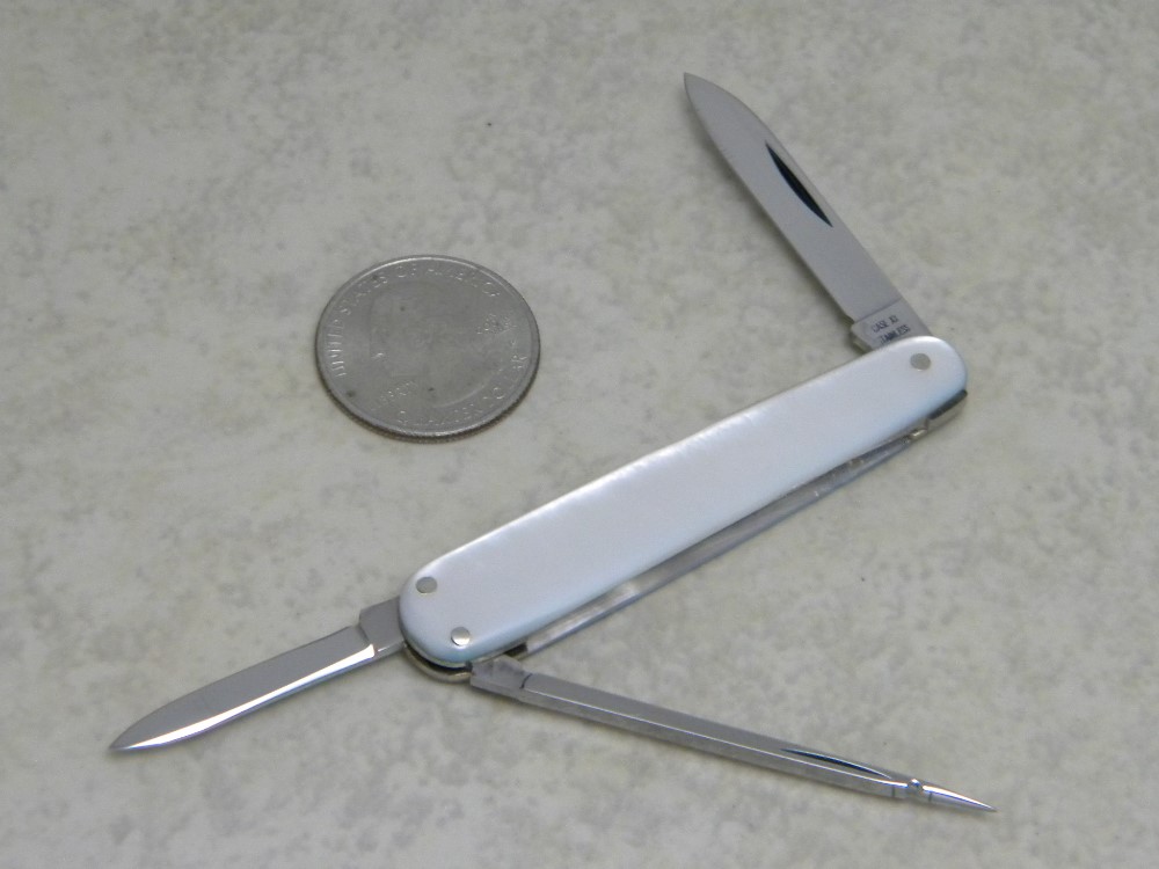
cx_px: 580
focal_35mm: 148
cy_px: 434
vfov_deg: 10.0
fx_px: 4955
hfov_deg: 13.3
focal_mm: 26.8
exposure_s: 1/27.7
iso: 400
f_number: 5
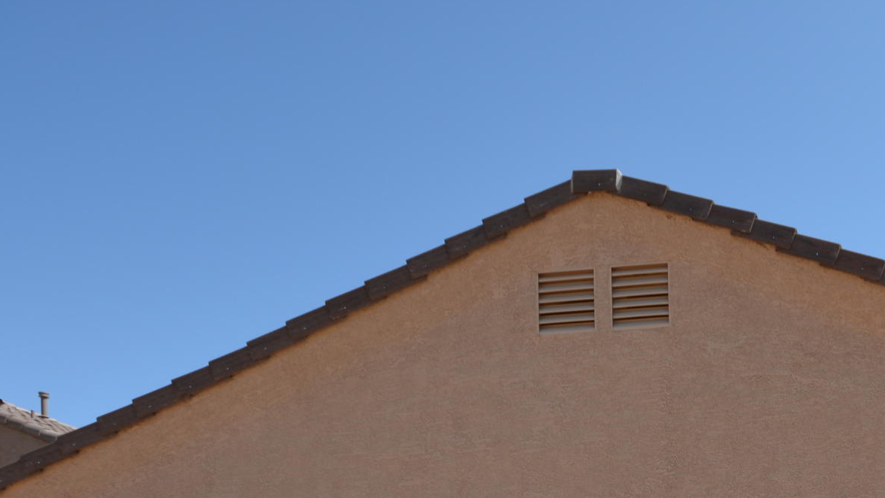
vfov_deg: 25.1
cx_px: 752
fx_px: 939
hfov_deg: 46.8
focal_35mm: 40
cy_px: 669
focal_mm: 10
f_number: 8
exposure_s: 1/250
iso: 100
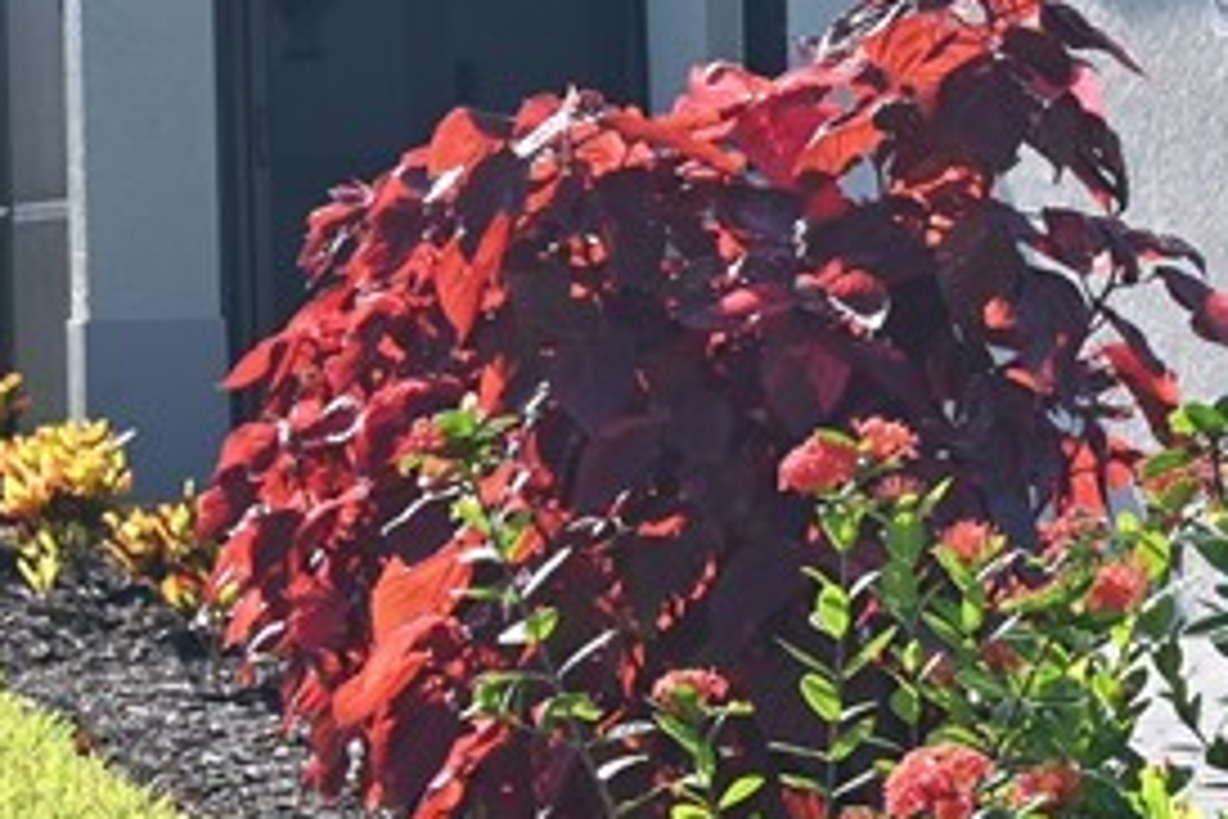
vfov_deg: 7.5
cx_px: 2069
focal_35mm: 182
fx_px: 6207
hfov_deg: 10.7
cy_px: 297
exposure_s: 1/160
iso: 100
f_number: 6.3
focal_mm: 30.5
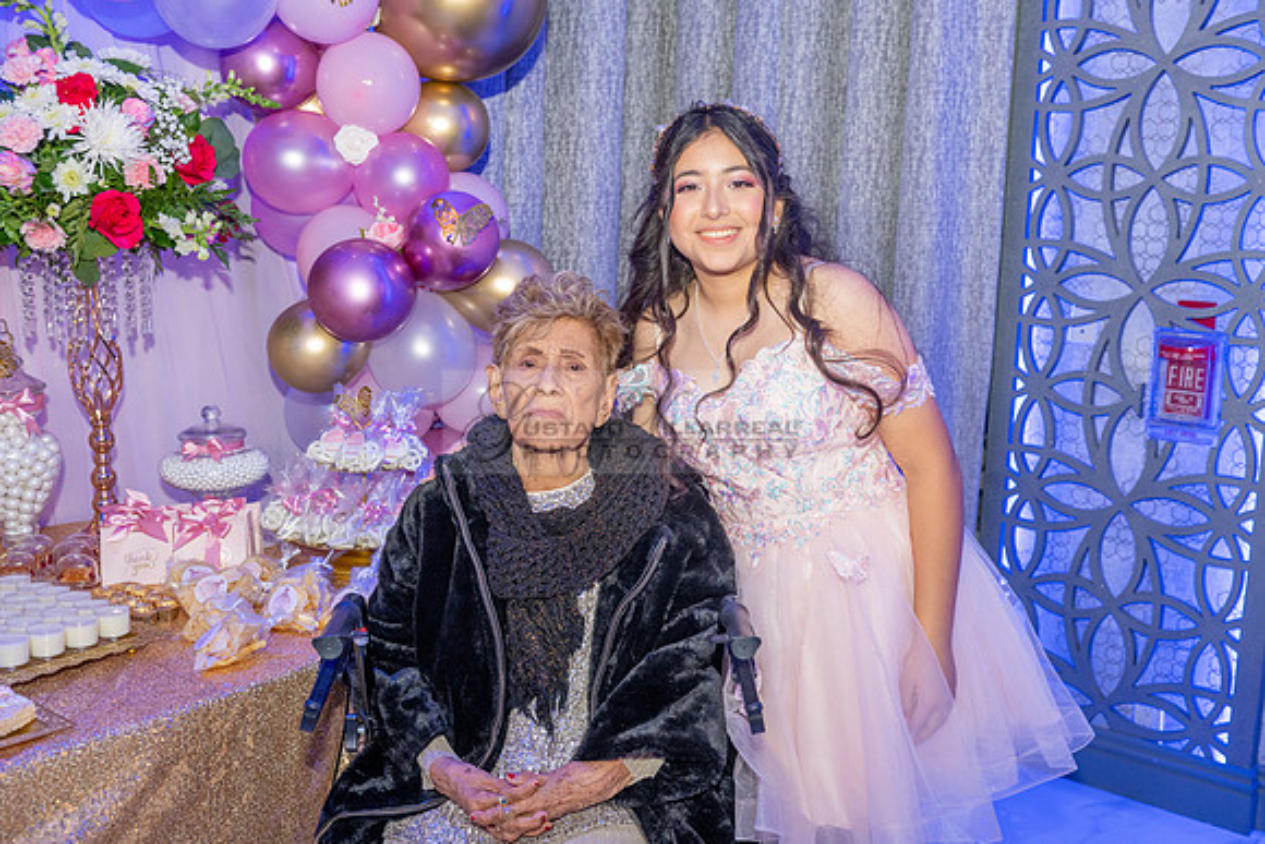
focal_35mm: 38
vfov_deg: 35.3
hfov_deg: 51.0
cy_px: 442
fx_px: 1327
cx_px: 663
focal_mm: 36
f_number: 4.5
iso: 1000
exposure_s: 1/125
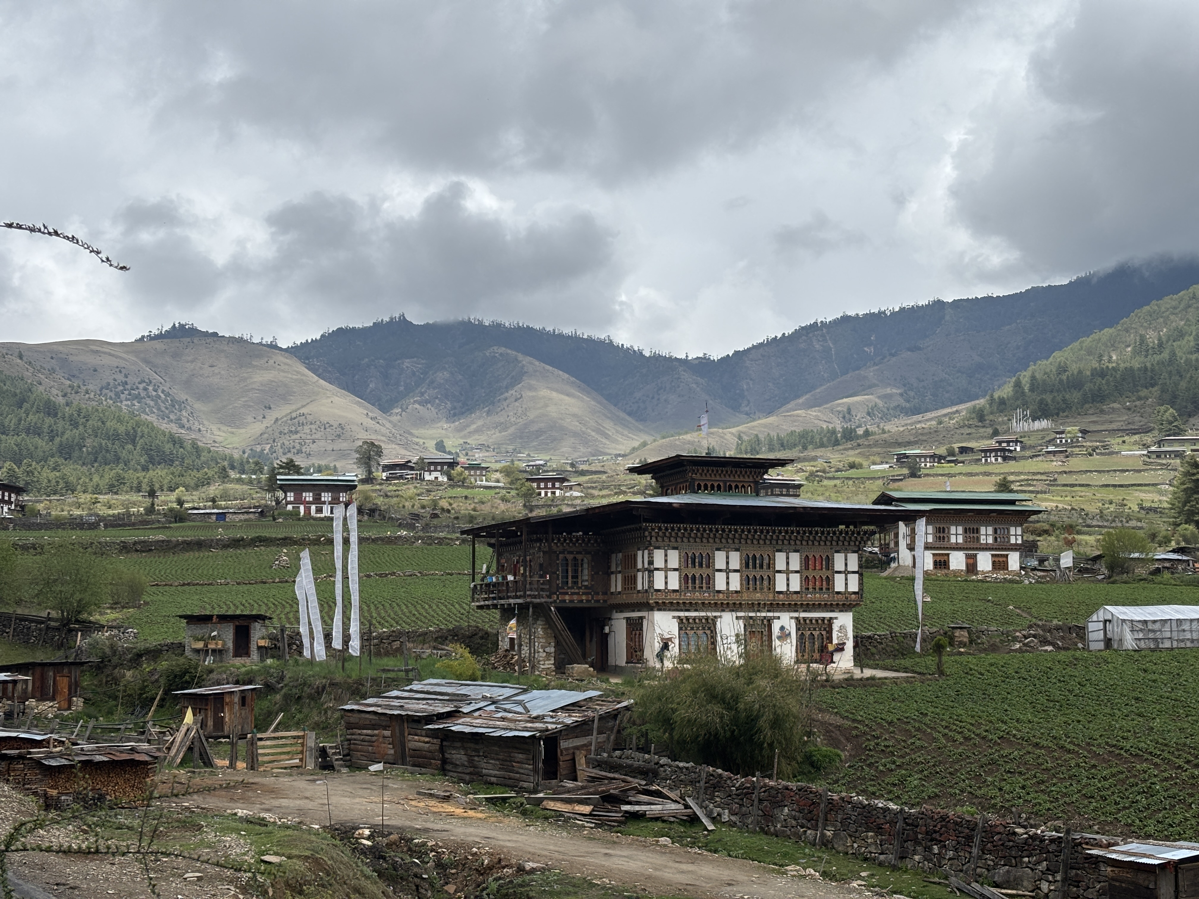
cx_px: 600
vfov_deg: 28.0
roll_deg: -0.1
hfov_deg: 36.8
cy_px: 450
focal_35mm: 52
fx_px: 1801
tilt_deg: +5.5
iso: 40
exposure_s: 1/5348
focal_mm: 5.96
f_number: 1.6
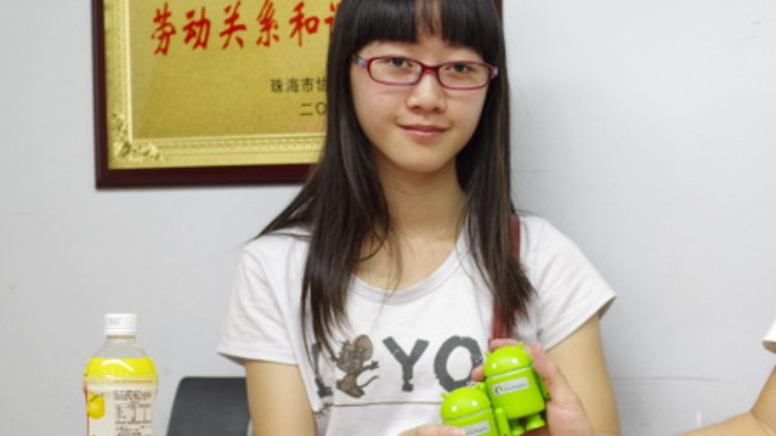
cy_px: 253
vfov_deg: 12.3
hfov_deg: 21.5
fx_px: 2016
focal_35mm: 98
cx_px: 633
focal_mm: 35
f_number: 2.4
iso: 800
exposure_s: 1/50
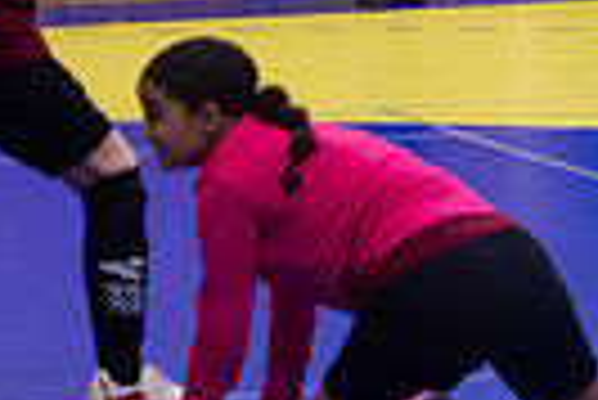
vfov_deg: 5.8
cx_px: 504
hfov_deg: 8.6
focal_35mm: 239
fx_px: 3974
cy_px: 63
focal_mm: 52
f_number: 3.2
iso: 4500
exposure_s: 1/500
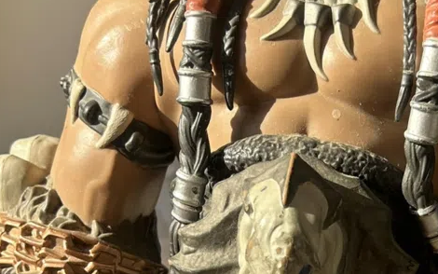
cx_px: 351
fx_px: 955
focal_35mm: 80
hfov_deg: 25.4
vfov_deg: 15.6
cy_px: 341
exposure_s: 1/775
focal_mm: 5.7
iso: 50
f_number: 1.5
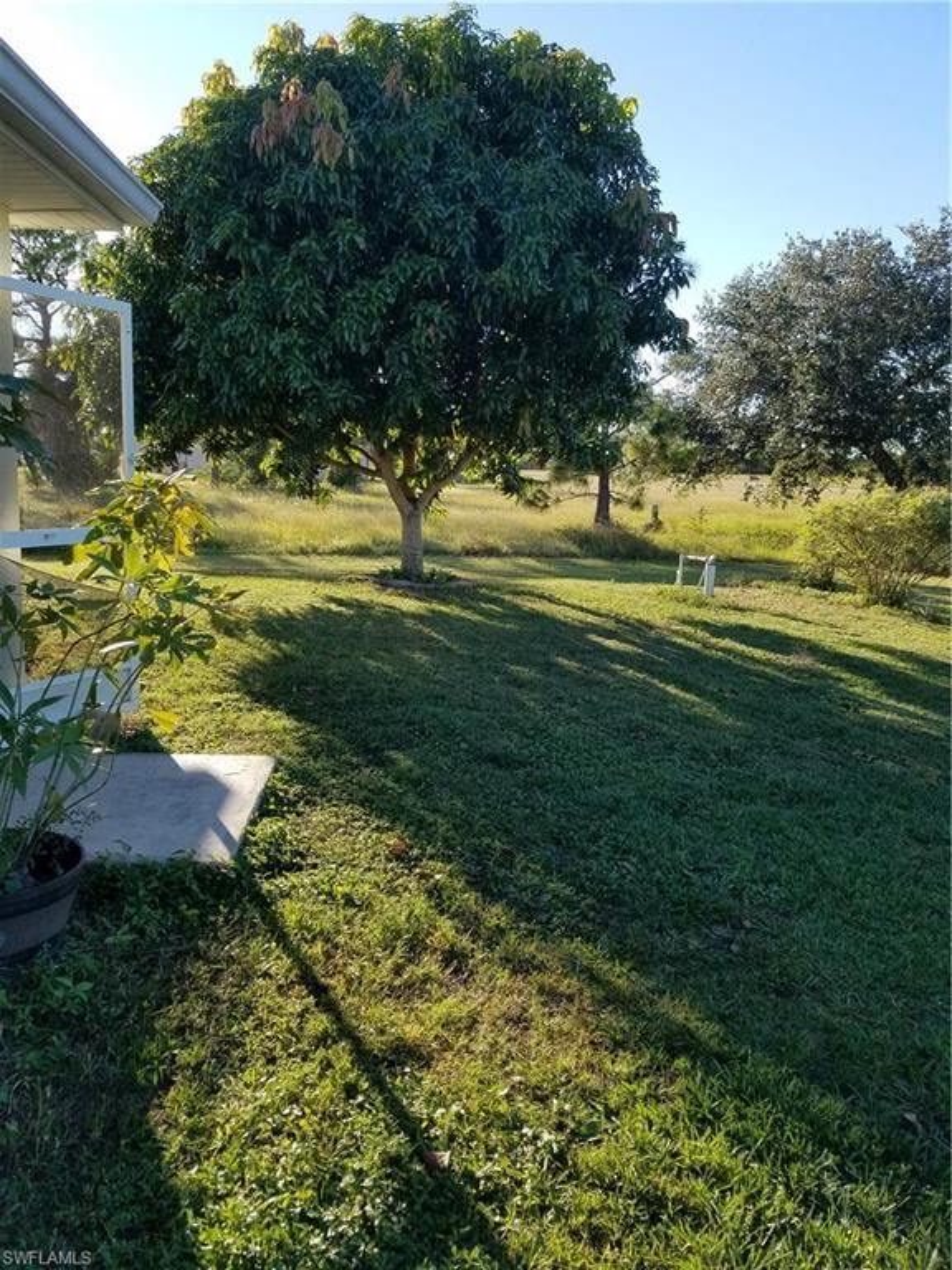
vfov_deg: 67.3
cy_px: 635
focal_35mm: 26
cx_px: 476
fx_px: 953
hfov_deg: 53.1
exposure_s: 1/1232
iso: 50
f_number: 1.7
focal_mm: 4.2
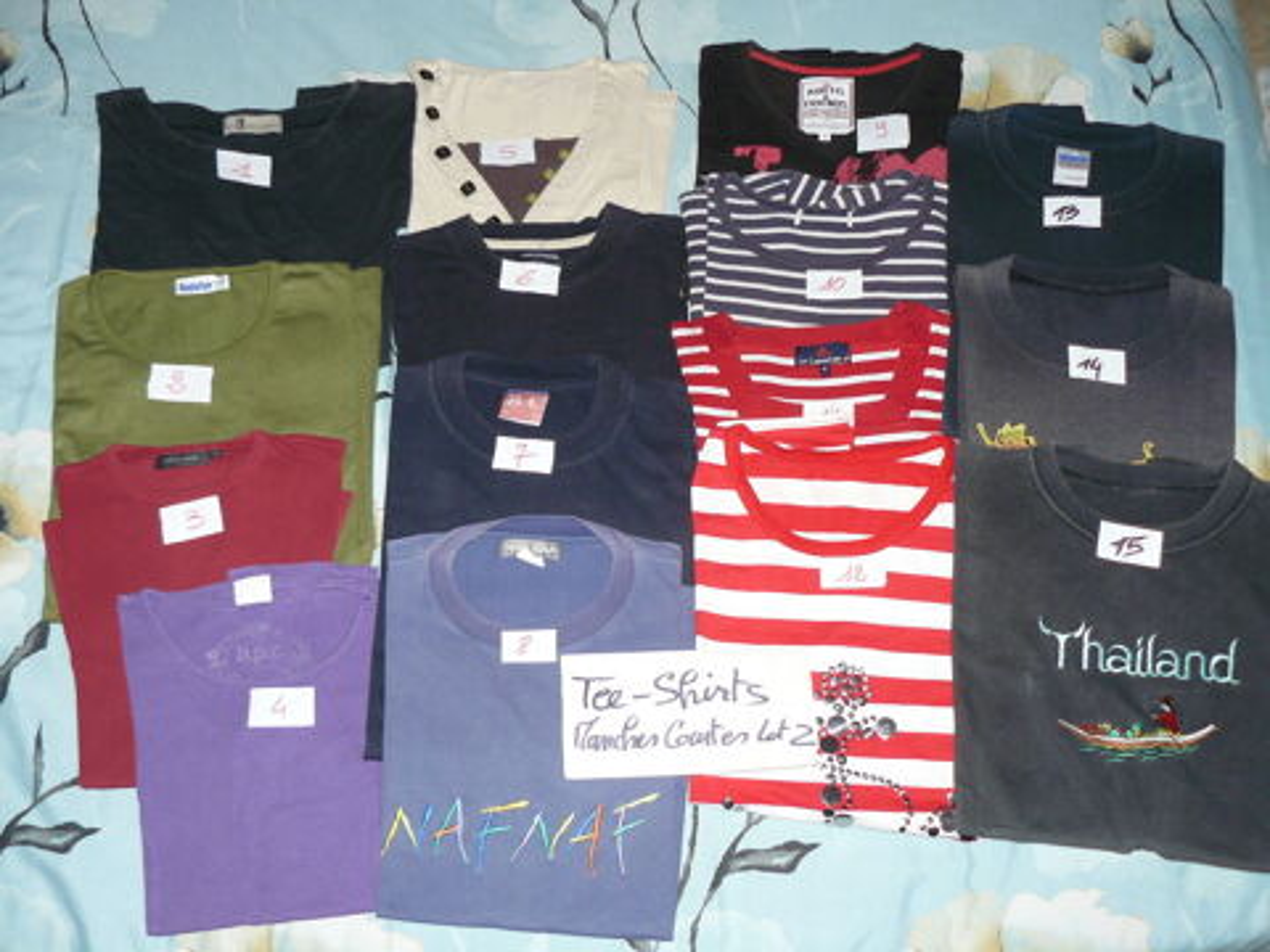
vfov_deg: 39.7
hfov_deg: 51.4
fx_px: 1321
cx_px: 635
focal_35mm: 36
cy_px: 476
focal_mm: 6
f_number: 2.8
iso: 100
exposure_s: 1/50
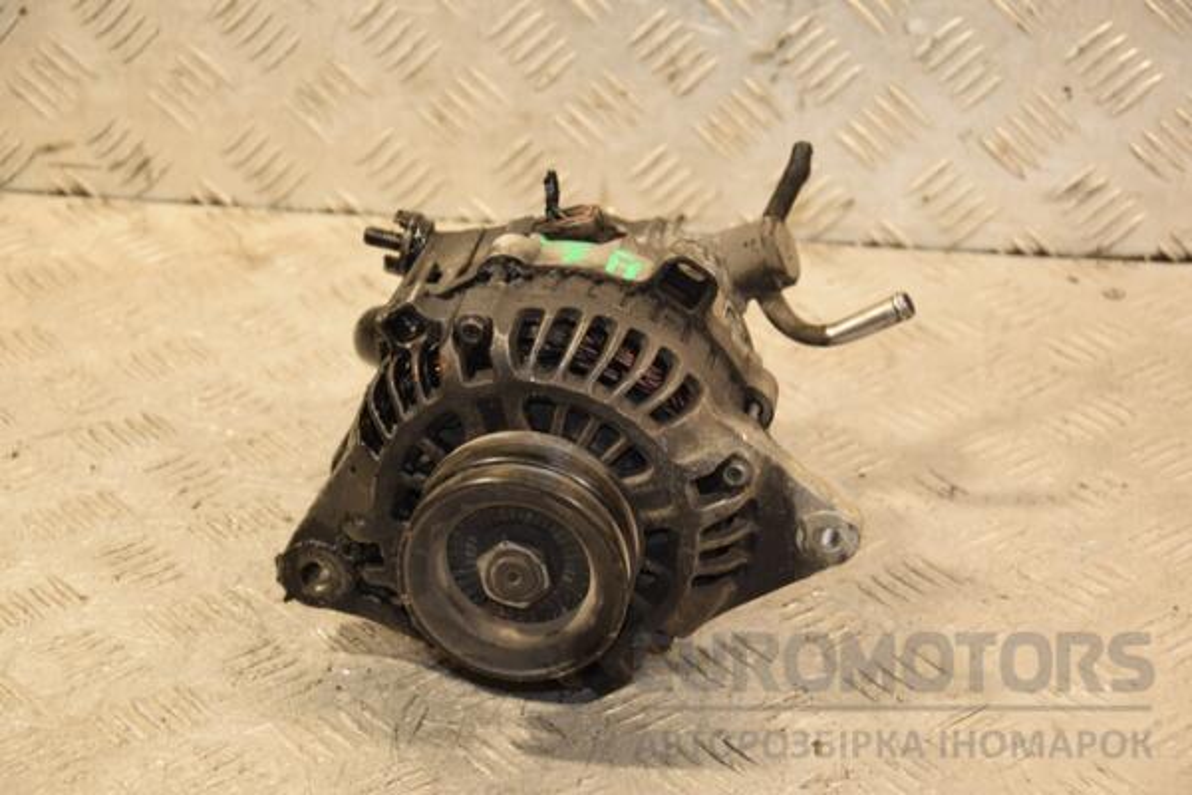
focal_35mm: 93
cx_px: 596
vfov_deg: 14.7
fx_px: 3079
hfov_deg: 21.9
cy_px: 398
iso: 800
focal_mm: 62
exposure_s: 1/100
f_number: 5.3
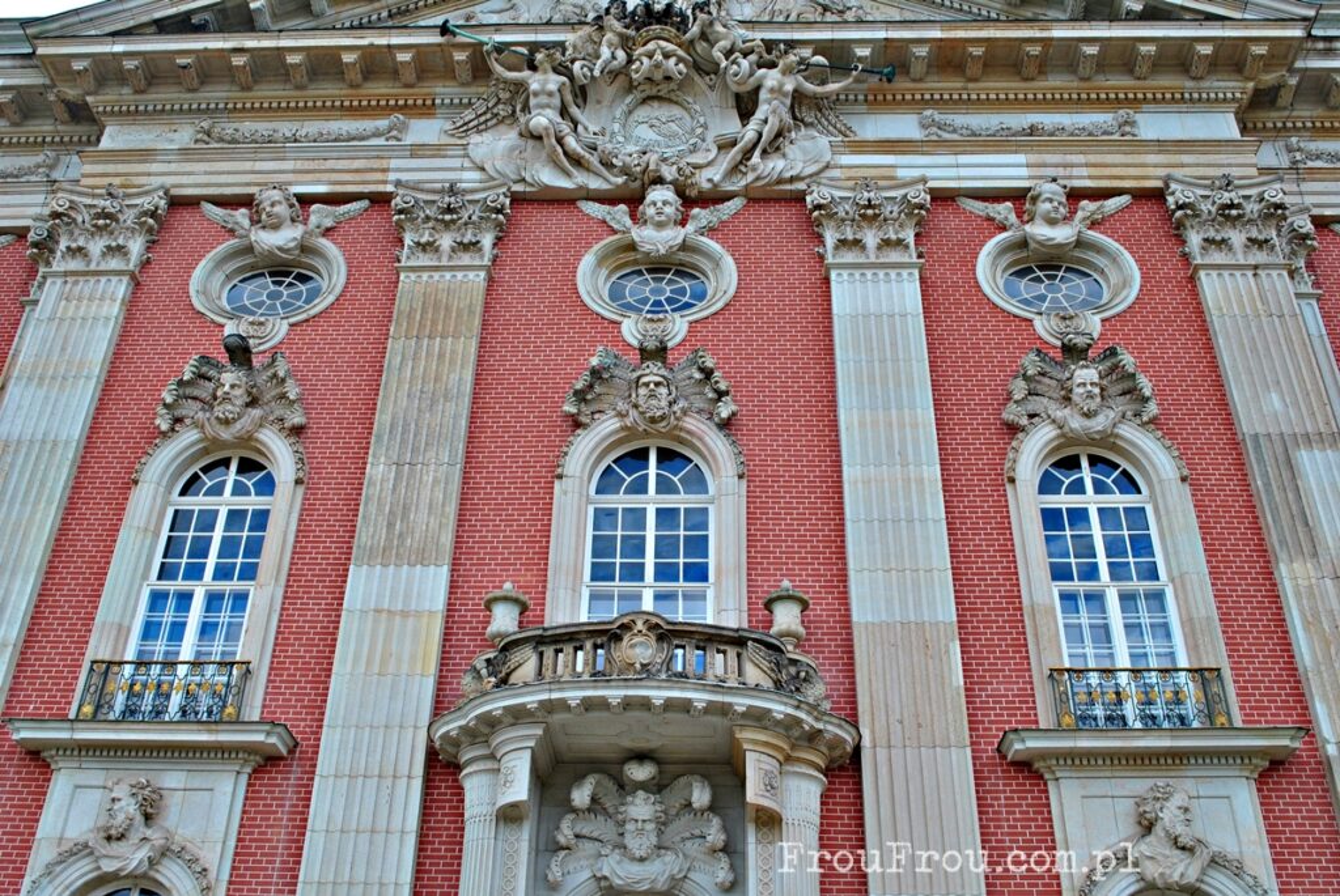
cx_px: 670
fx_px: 1341
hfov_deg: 53.1
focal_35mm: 36
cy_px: 448
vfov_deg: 37.0
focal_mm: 24
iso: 200
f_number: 9
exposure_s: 1/100
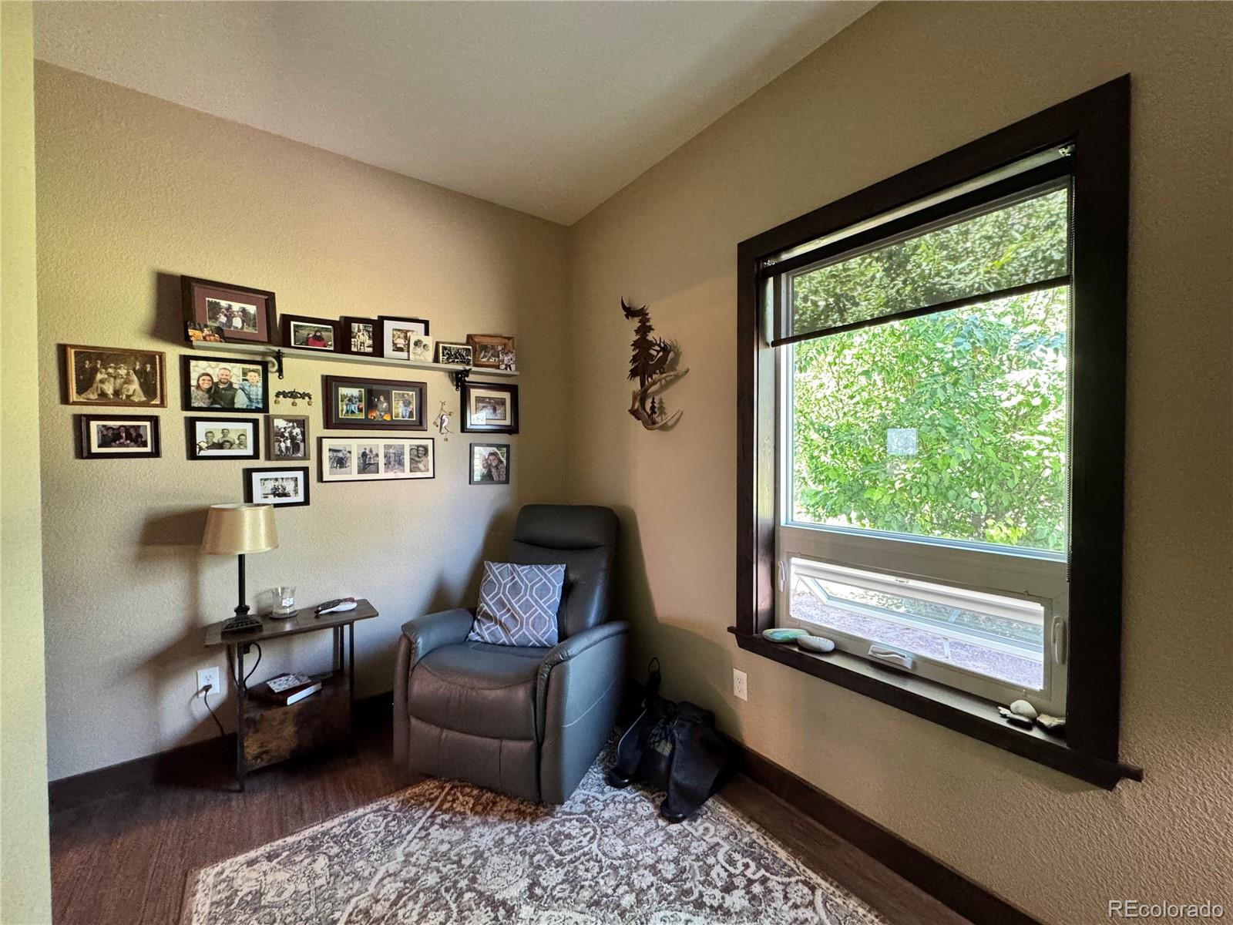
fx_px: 499
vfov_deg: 85.7
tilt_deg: -1.5
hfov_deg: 102.1
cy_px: 462
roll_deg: +0.6
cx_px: 616
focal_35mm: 14
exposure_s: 1/60
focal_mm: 2.22
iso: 640
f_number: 2.2
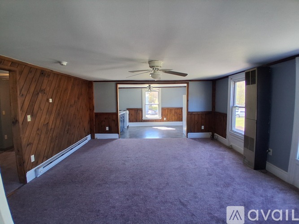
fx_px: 147
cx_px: 150
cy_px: 112
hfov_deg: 91.0
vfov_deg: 74.7
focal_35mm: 17
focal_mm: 1.4
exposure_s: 1/60
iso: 160
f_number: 2.2
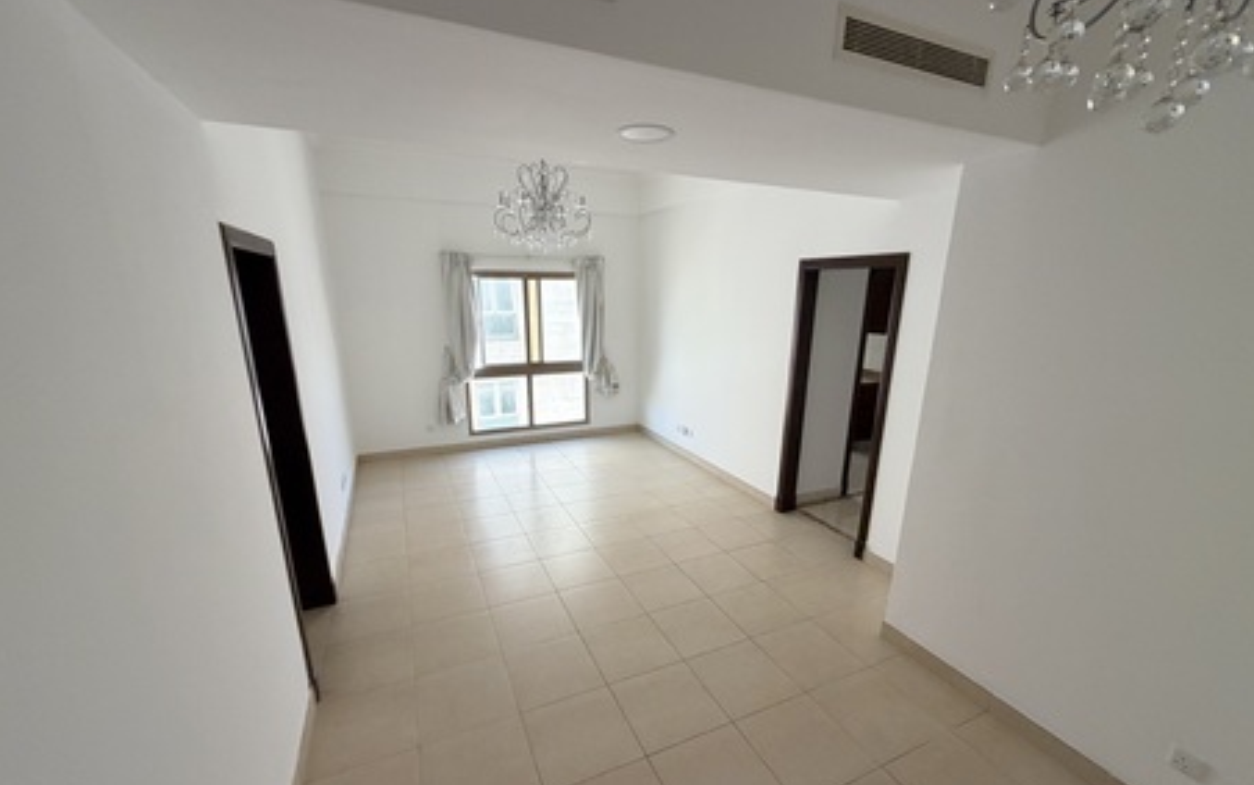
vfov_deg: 74.7
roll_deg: -1.2
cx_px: 631
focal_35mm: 15
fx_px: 513
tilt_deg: -14.2
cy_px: 431
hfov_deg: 101.4
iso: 320
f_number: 2.2
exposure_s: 1/121
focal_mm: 2.22
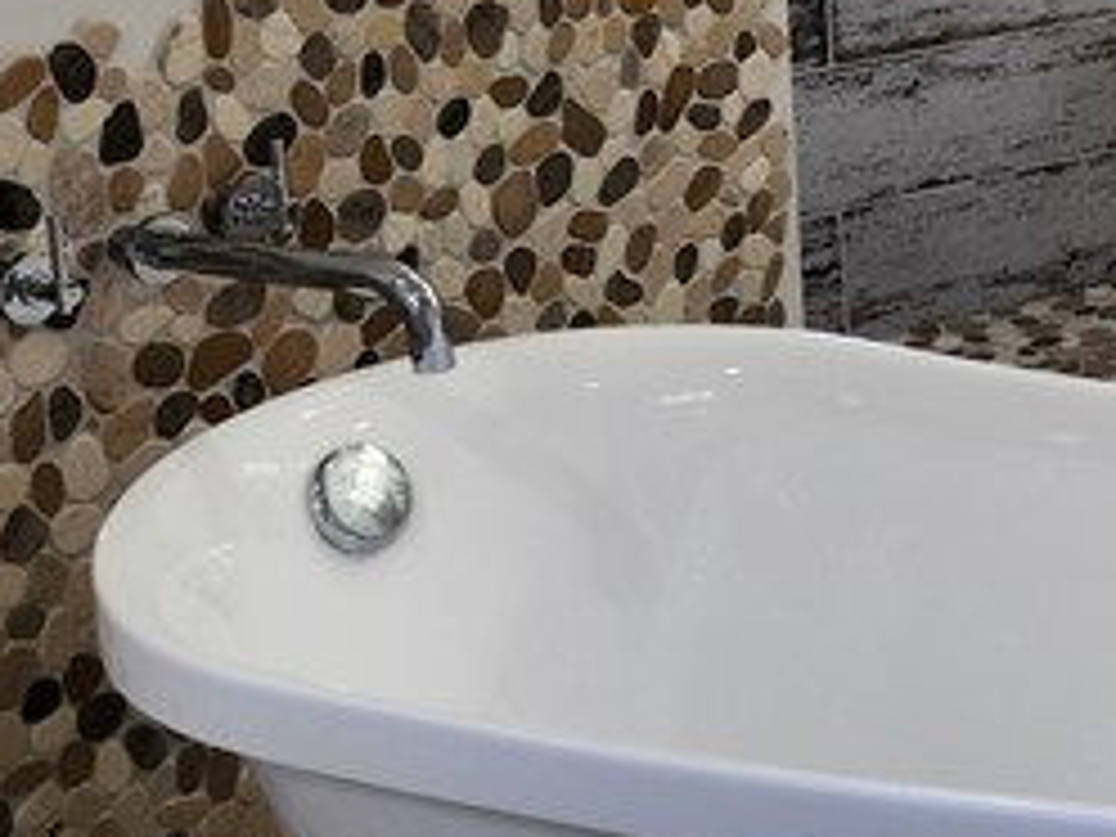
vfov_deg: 15.1
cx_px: 1678
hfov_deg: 18.3
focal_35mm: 95
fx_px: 3063
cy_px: -140
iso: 50
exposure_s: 1/120
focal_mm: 5.4
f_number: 1.8
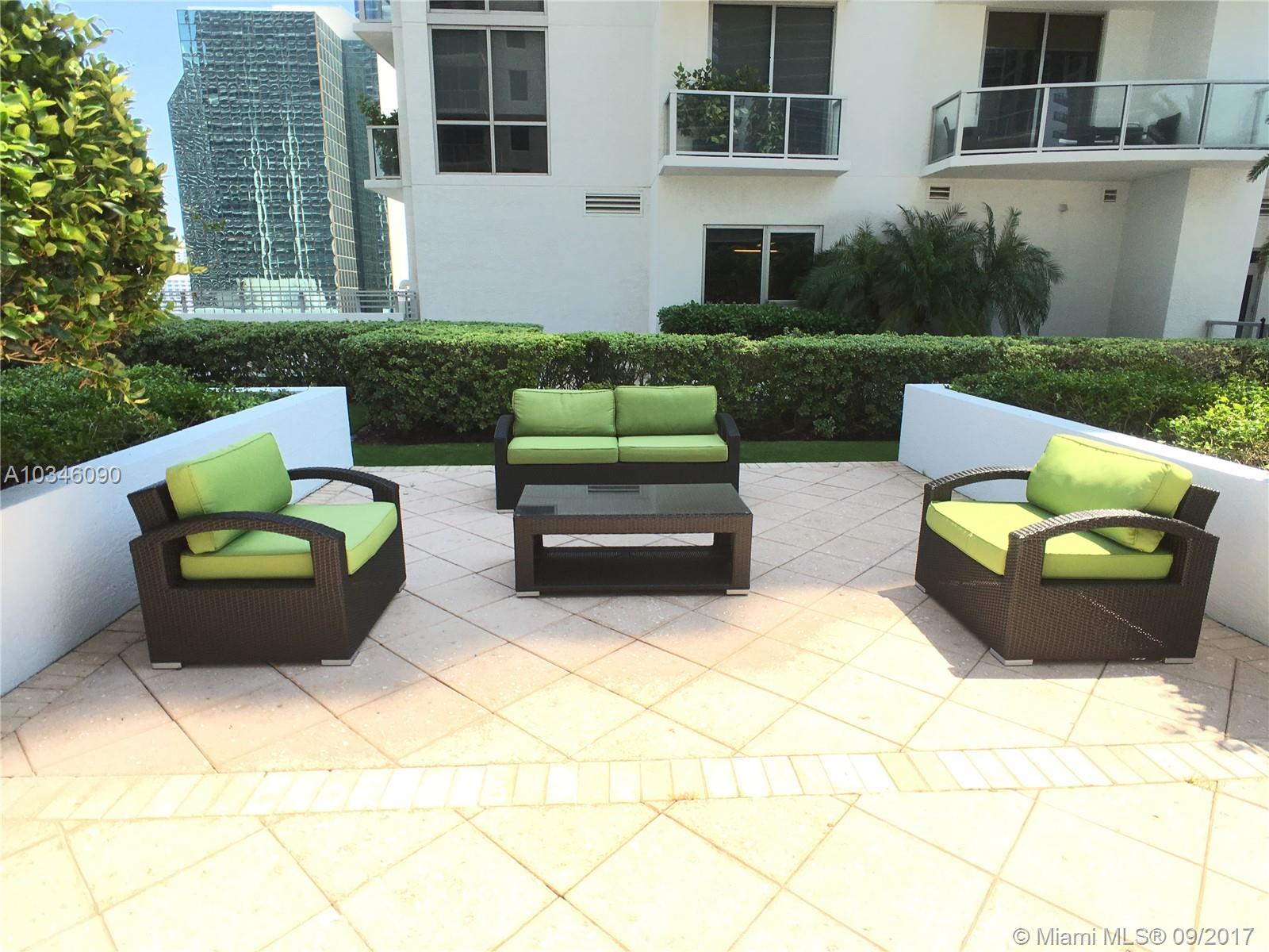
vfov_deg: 48.2
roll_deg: -0.8
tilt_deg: -12.7
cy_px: 476
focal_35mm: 29
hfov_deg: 61.7
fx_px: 1063
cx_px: 634
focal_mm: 4.15
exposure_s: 1/916
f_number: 2.2
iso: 25
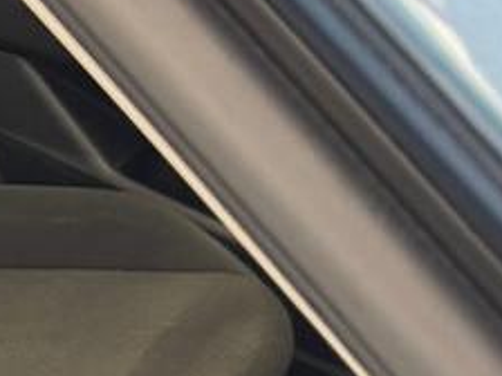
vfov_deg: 10.6
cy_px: 466
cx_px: -565
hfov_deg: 12.4
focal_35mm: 137
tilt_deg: -33.6
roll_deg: -4.2
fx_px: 1987
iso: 400
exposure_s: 1/60
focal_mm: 6.76
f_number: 1.78
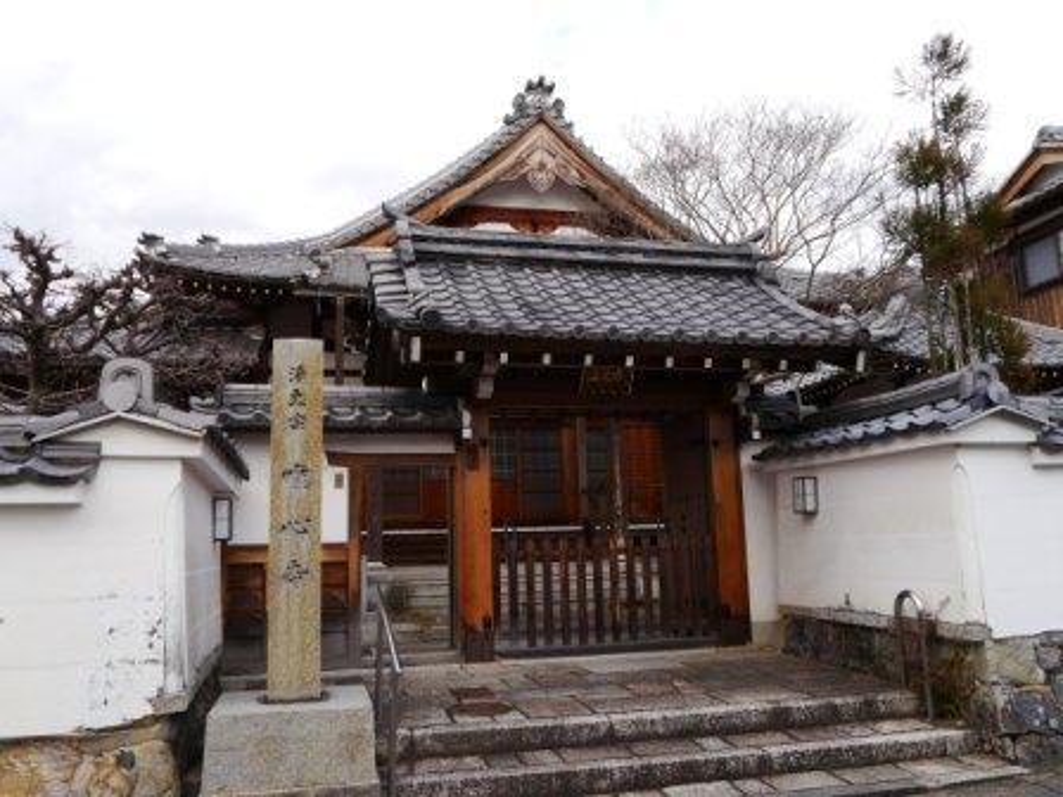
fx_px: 860
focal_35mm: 28
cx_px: 532
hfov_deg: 63.4
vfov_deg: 49.7
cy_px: 398
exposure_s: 1/250
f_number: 5.6
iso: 160
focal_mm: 14
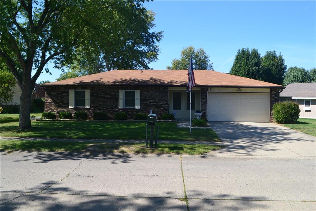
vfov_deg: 43.6
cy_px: 106
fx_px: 263
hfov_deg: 61.9
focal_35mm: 30
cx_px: 158
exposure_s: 1/250
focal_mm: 20
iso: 400
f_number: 10
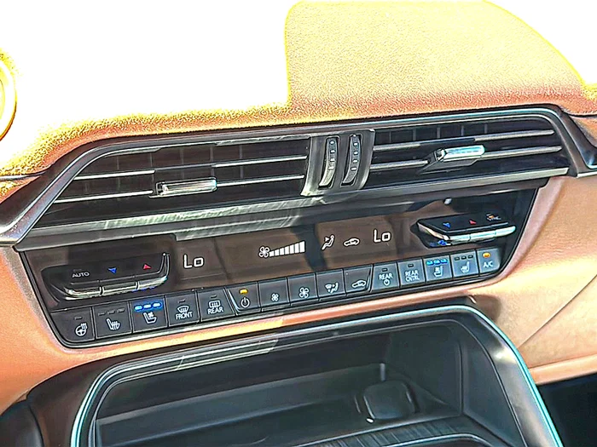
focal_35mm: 45
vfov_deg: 32.2
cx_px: 298
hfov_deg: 42.1
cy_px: 224
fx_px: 776
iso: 125
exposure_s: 1/131
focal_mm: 6.86
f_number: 1.78
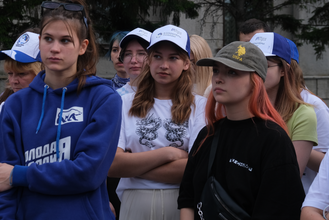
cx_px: 123
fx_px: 795
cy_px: 70
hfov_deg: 23.3
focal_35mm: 87
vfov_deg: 15.7
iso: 320
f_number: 5.6
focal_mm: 40.7
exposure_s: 1/640
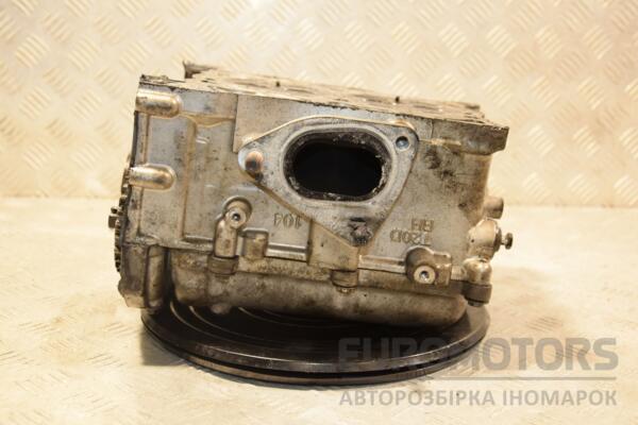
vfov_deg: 26.5
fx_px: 904
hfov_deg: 38.9
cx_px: 319
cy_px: 212
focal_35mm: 51
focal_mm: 34
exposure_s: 1/100
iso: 800
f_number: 5
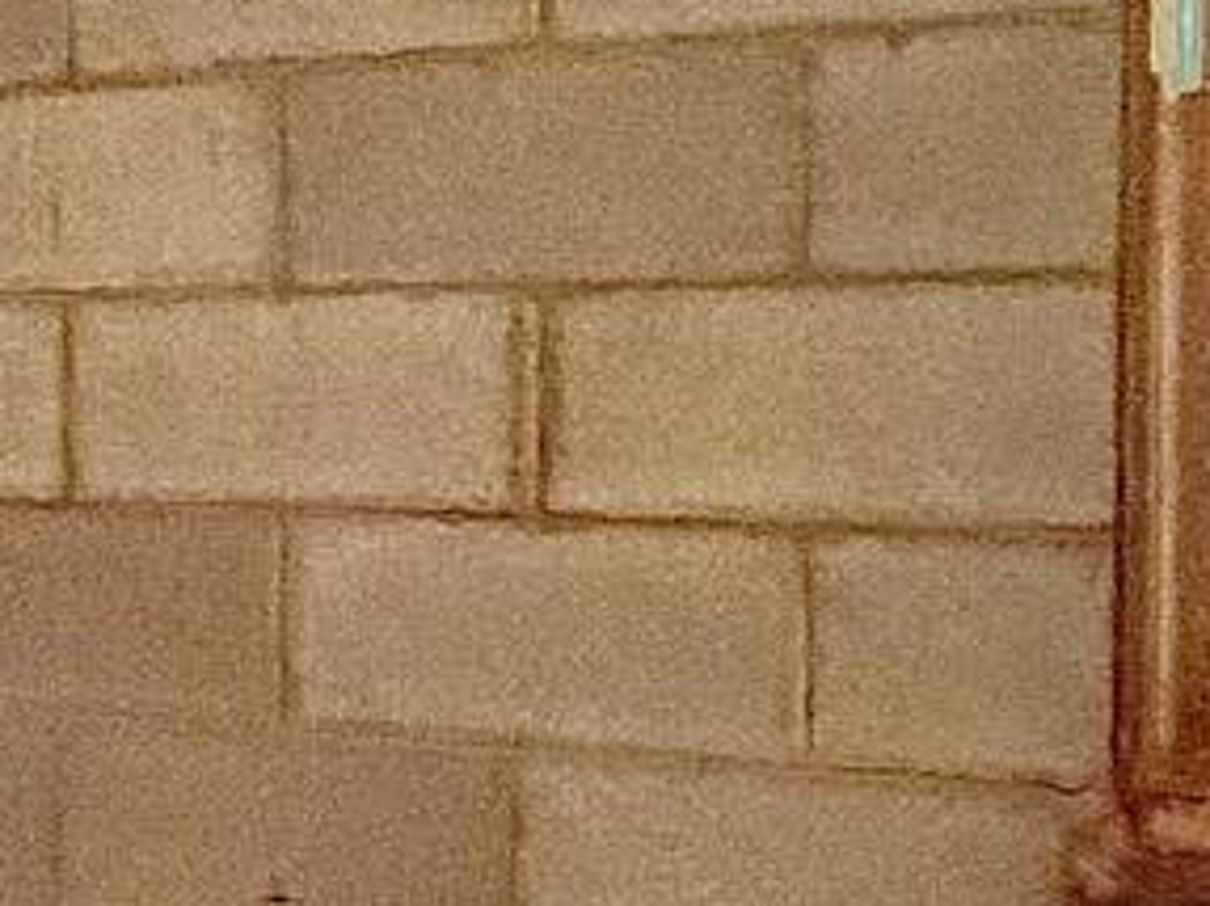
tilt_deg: -1.4
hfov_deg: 14.0
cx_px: -1653
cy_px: 409
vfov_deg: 14.8
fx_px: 3494
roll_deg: +1.2
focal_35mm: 100
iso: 1250
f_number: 2.2
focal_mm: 2.22
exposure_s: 1/30
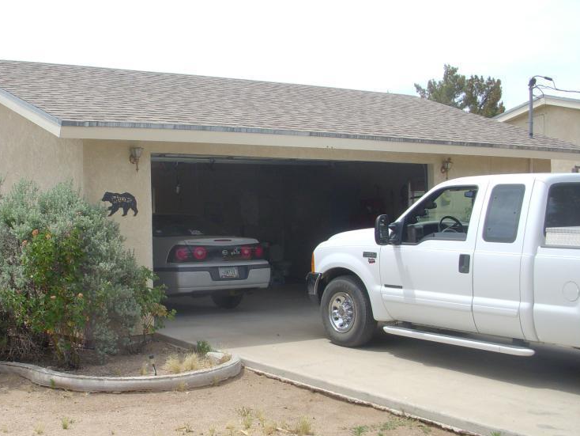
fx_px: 888
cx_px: 197
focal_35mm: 53
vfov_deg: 27.5
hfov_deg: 35.8
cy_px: 265
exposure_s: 1/500
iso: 100
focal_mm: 6.3
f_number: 3.3
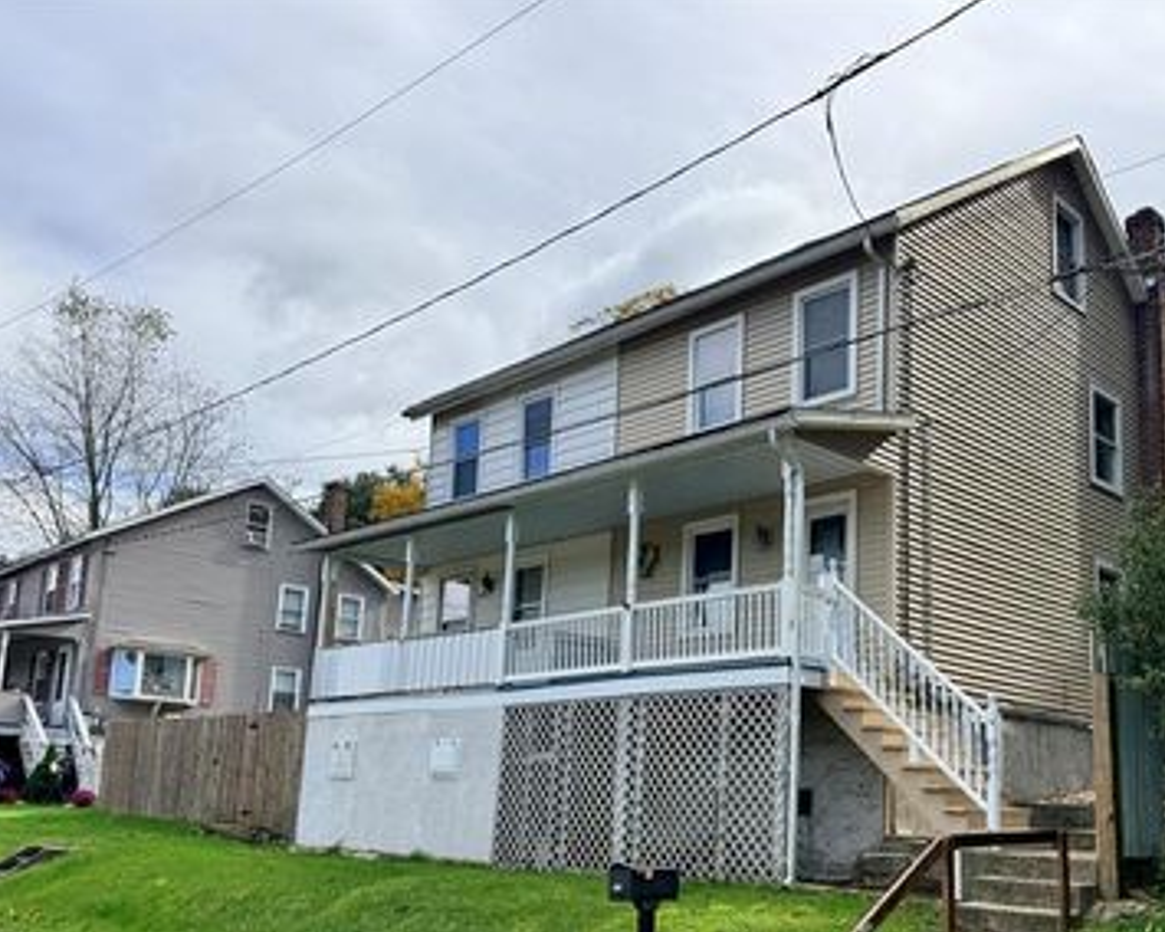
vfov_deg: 44.0
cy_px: 605
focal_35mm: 33
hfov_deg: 53.8
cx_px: 706
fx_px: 1138
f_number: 1.78
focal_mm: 6.76
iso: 80
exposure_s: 1/3759
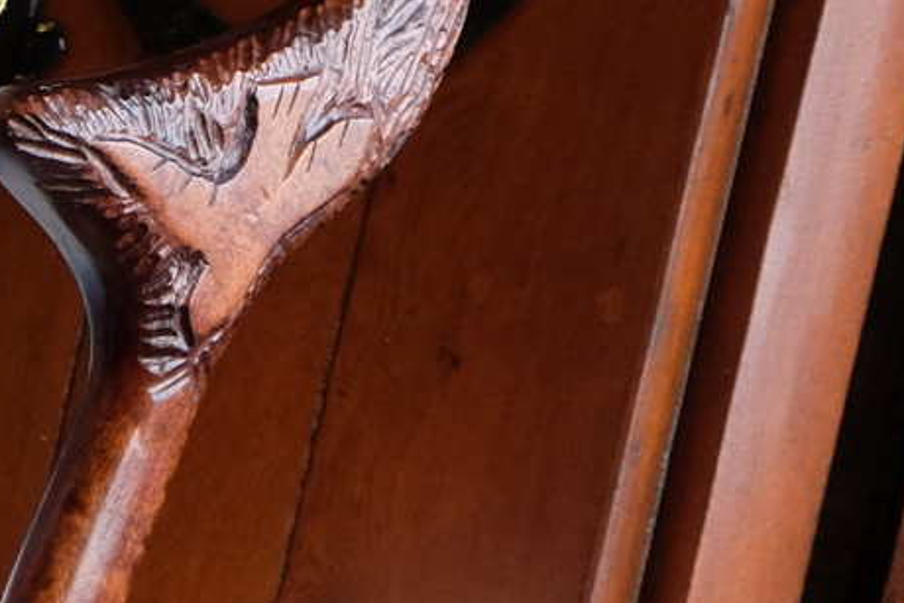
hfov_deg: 11.5
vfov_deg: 8.2
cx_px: -680
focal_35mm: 167
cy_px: 550
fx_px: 4195
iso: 1250
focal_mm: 21.1
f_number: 5
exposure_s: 1/100
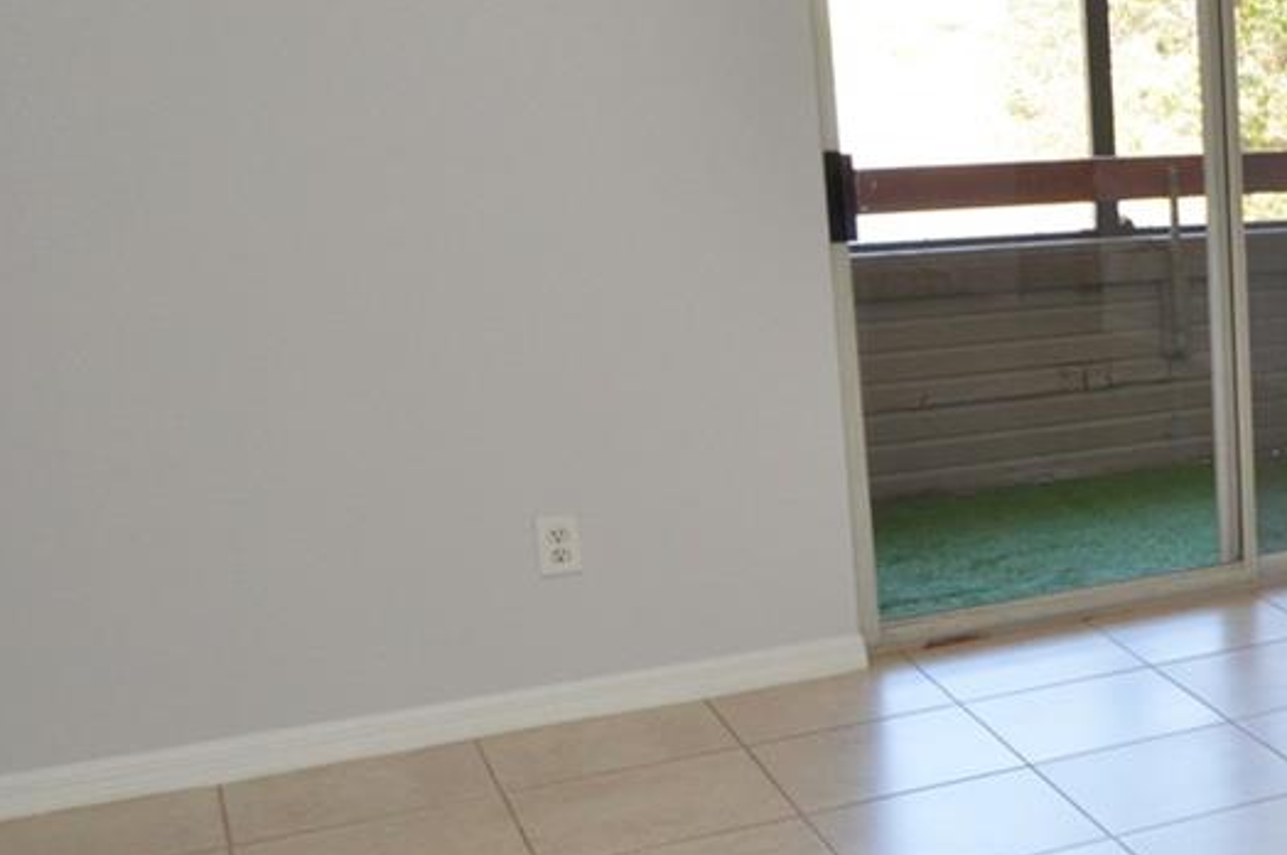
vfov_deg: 24.5
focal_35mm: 55
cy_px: 458
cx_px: 1722
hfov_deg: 28.8
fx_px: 1964
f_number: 4.5
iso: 400
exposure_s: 1/80
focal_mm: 12
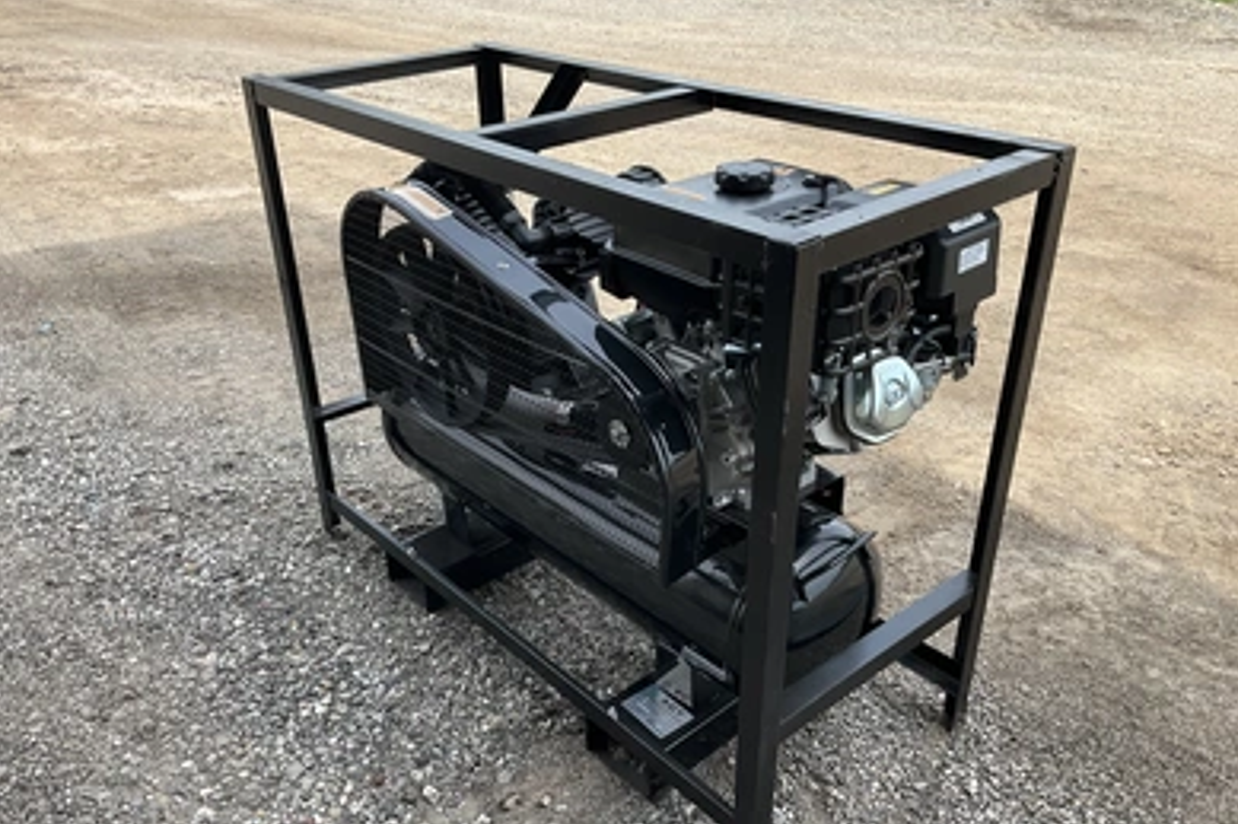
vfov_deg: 42.3
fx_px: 1066
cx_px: 608
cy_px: 449
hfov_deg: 60.3
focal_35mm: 31
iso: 25
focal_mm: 3
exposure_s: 1/593
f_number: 1.8
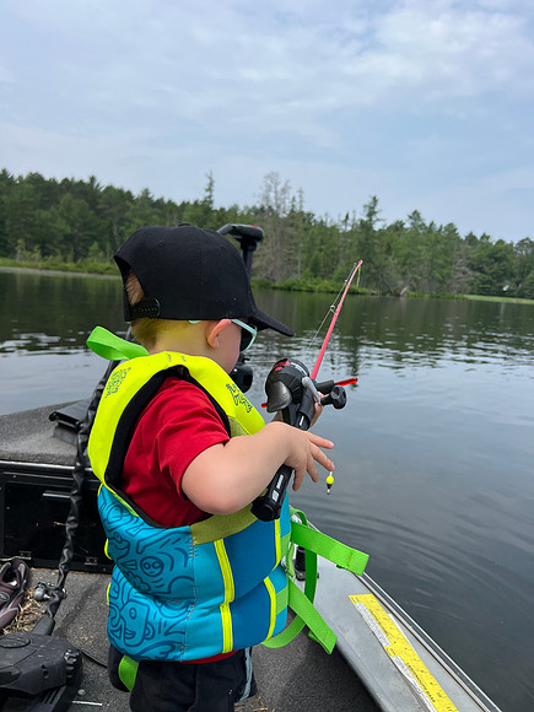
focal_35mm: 26
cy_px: 356
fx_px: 535
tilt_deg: -7.4
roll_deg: -4.8
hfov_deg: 53.1
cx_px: 267
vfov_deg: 67.3
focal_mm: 5.7
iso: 50
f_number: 1.5
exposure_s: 1/4274
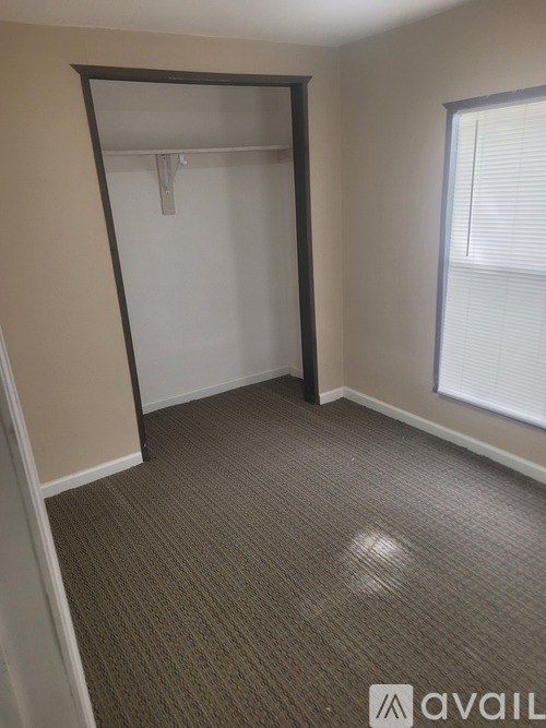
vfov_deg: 67.3
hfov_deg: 53.0
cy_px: 364
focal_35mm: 26
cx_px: 273
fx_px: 547
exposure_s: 1/120
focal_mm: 5.4
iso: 160
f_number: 1.8
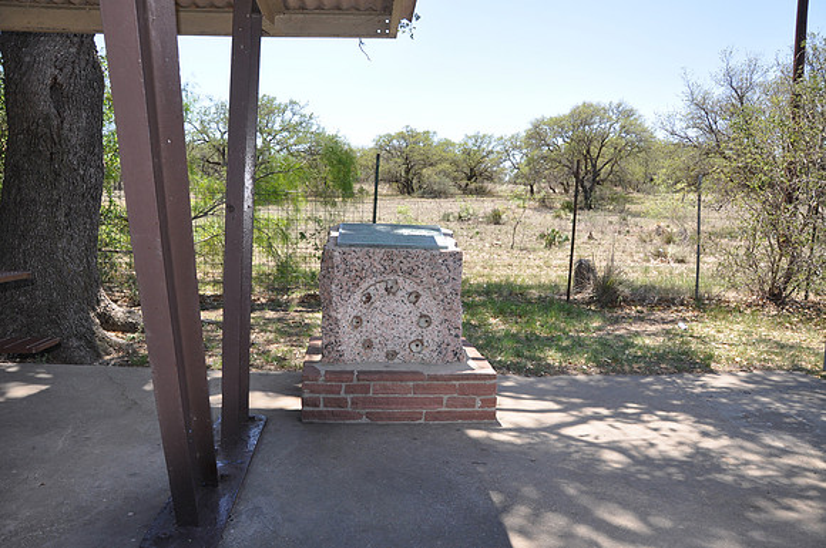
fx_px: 619
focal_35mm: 27
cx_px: 413
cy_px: 274
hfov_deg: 67.5
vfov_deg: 47.8
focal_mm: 18
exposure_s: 1/200
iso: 200
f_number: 6.3
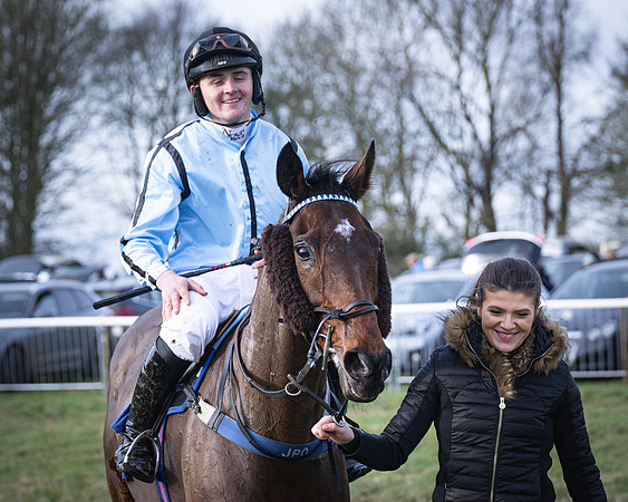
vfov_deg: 9.8
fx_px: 2922
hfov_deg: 12.3
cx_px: 351
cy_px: 242
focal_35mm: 157
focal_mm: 70
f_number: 2.8
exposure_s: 1/2000
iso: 400
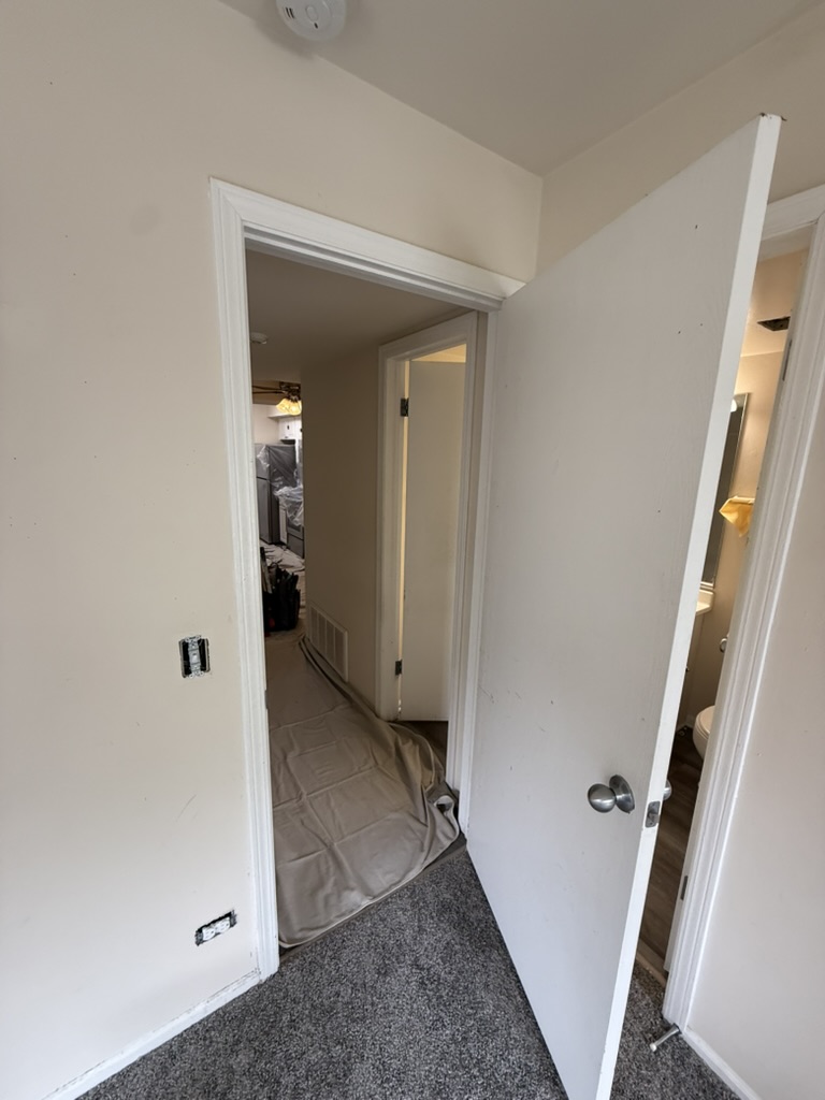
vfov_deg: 102.1
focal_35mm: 14
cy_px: 550
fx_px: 445
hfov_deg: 85.7
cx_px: 412
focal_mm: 2.22
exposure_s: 1/120
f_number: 2.2
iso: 200
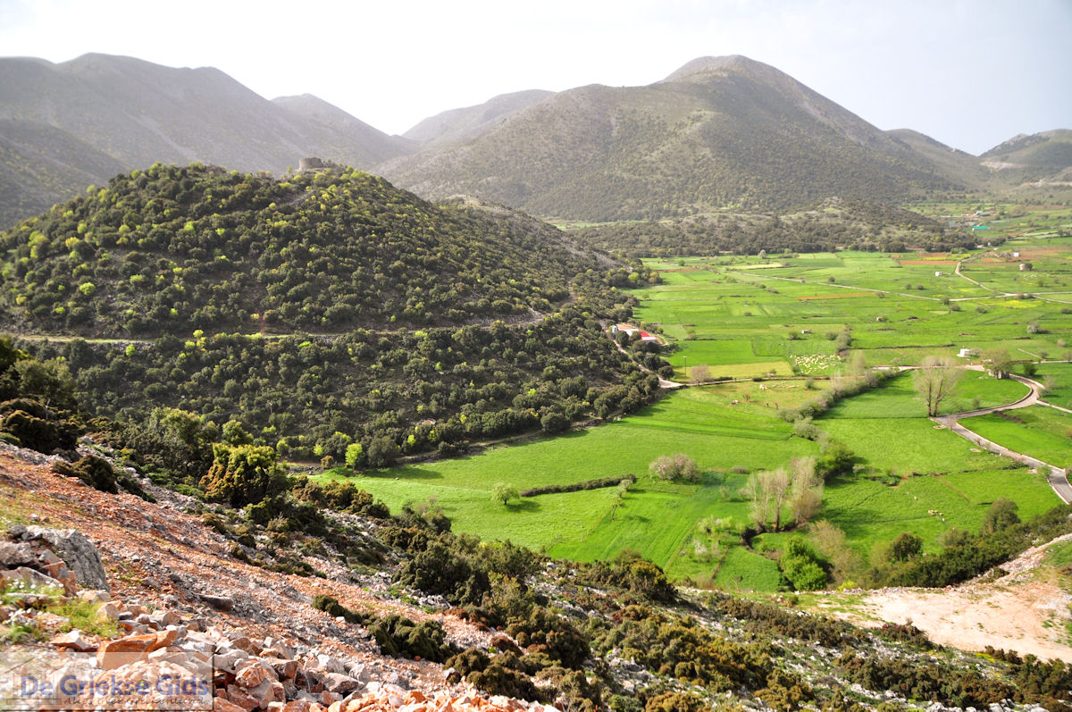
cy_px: 356
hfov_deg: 67.4
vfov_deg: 47.8
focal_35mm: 27
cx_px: 536
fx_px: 803
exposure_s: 1/1000
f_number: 5
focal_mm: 18
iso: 200
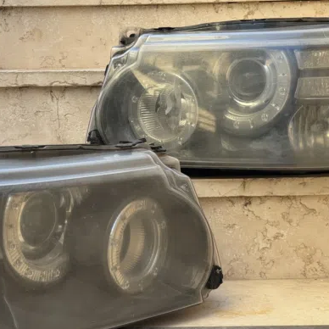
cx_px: 124
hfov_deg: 24.6
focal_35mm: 70
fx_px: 753
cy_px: 161
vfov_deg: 24.7
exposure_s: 1/185
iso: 64
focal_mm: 6.76
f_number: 1.78
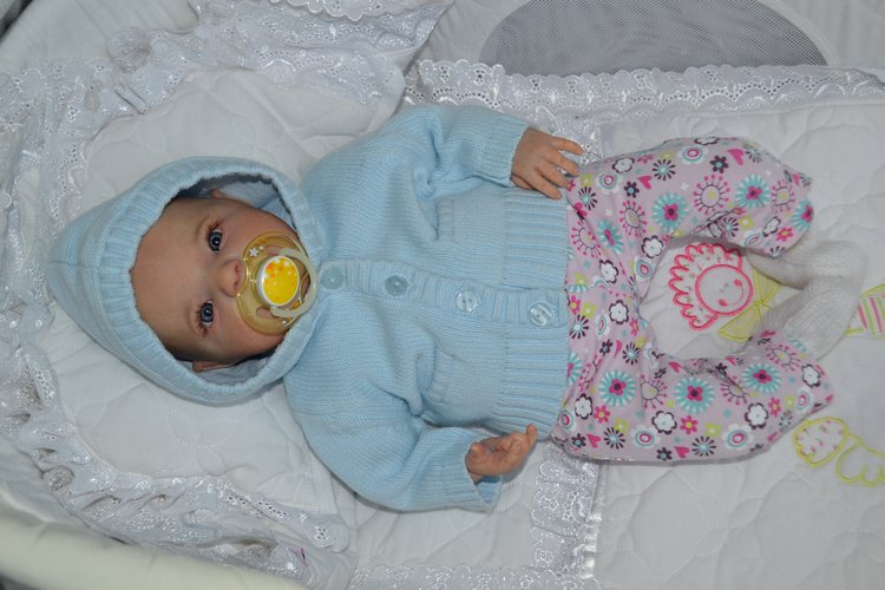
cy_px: 295
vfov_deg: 29.9
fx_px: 1106
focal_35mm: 45
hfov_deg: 43.6
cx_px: 442
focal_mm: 30
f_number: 4.5
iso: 800
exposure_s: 1/60
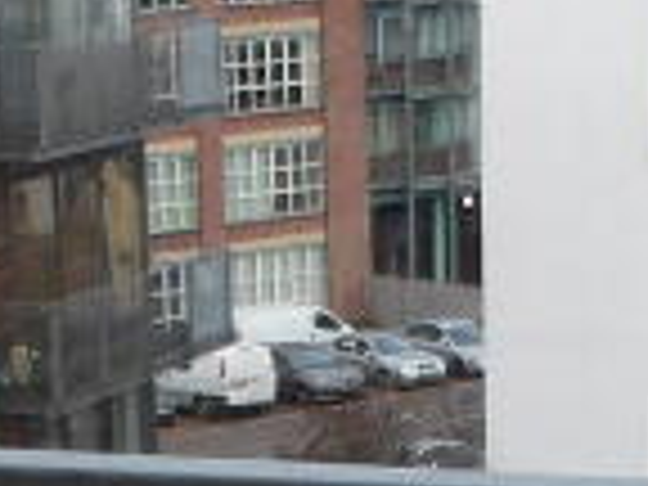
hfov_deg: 11.5
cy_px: 774
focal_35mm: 171
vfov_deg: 8.5
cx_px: 184
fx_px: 3201
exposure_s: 1/124
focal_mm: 4.3
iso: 100
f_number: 4.1
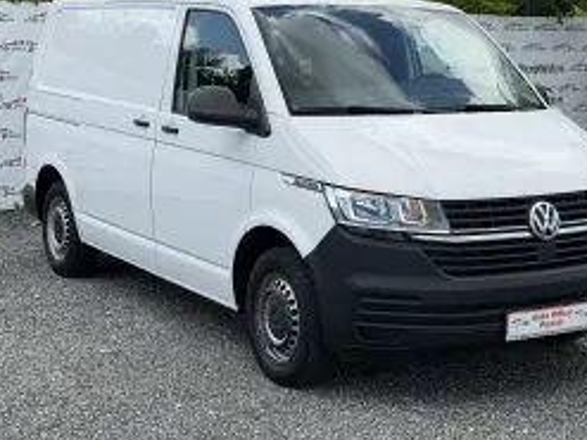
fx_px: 1186
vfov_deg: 20.9
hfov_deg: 27.7
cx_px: 342
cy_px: 150
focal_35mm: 70
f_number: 1.78
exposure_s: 1/3704
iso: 64
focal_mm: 6.76
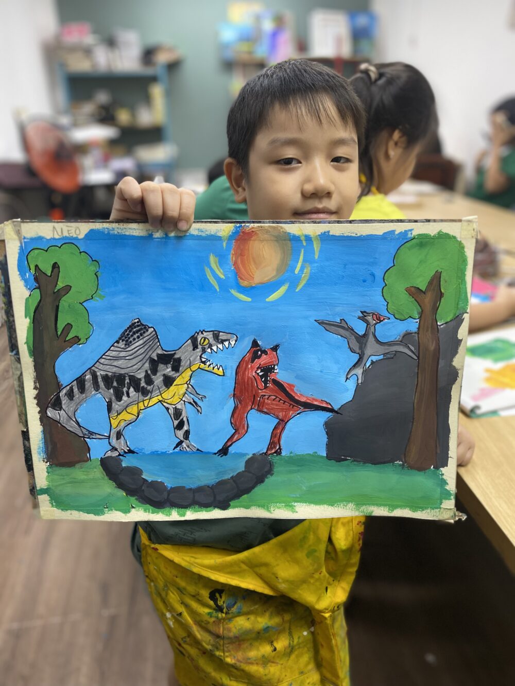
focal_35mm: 26
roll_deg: +1.3
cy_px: 343
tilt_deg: -22.1
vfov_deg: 67.3
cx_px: 258
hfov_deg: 53.1
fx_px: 516
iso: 100
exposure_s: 1/100
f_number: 1.8
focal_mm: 4.25
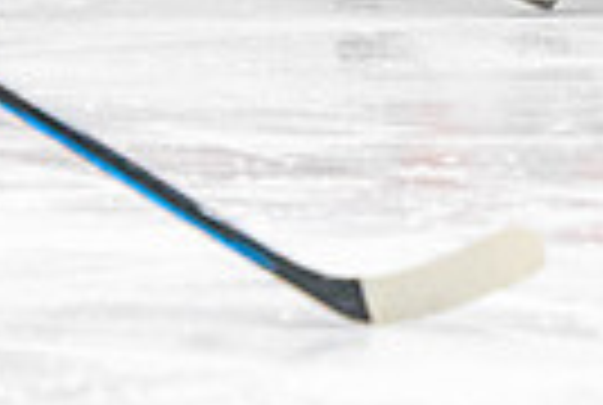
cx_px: 676
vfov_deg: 1.6
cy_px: -294
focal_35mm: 875
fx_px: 14689
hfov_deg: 2.4
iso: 2000
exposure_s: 1/640
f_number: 2.8
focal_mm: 135
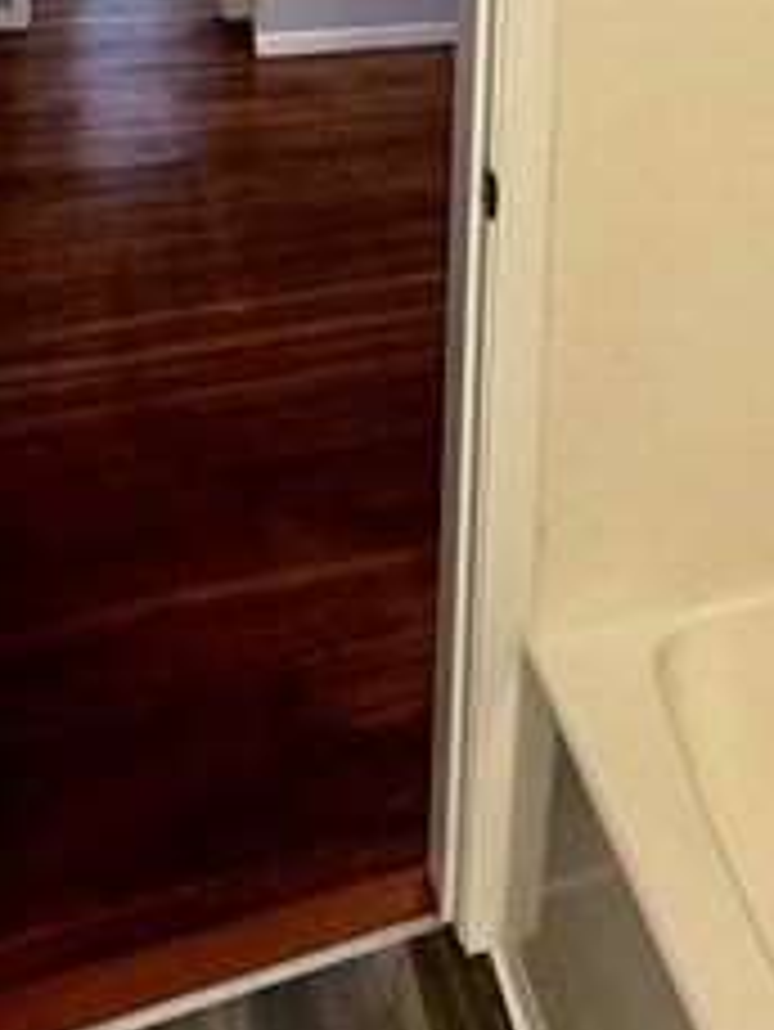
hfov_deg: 29.5
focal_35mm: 47
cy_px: -157
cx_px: 711
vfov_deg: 33.9
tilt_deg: -4.3
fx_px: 1400
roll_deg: -3.3
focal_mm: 2.22
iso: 320
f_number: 2.2
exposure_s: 1/60
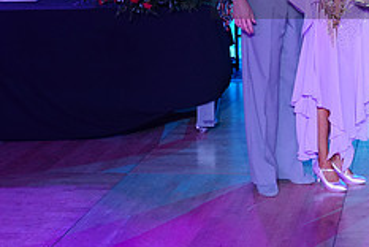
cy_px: -23
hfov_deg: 23.5
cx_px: 383
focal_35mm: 82
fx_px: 842
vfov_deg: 16.2
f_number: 4
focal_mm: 33
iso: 1600
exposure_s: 1/500
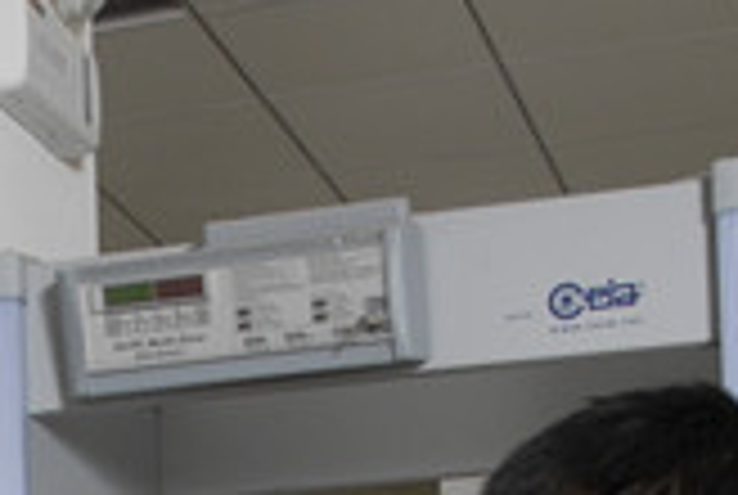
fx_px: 2403
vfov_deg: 10.5
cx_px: -14
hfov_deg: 17.0
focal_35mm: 117
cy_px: 1087
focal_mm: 16
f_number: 7.1
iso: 320
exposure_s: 1/80
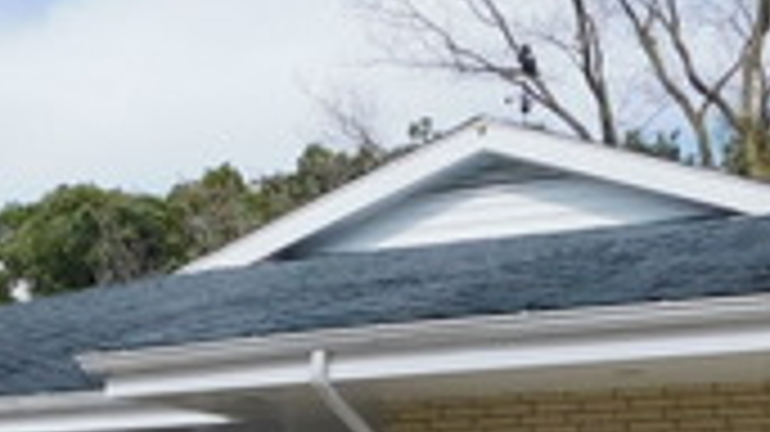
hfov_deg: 22.7
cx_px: 414
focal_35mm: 94
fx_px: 1918
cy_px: 634
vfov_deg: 12.3
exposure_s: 1/640
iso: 125
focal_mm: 4
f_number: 6
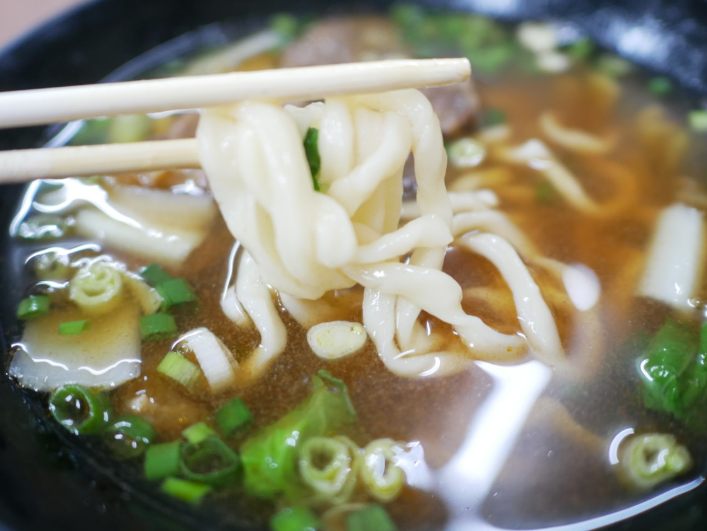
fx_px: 654
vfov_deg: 44.2
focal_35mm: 32
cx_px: 351
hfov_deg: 56.8
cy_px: 267
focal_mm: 15
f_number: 1.7
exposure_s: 1/60
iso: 800
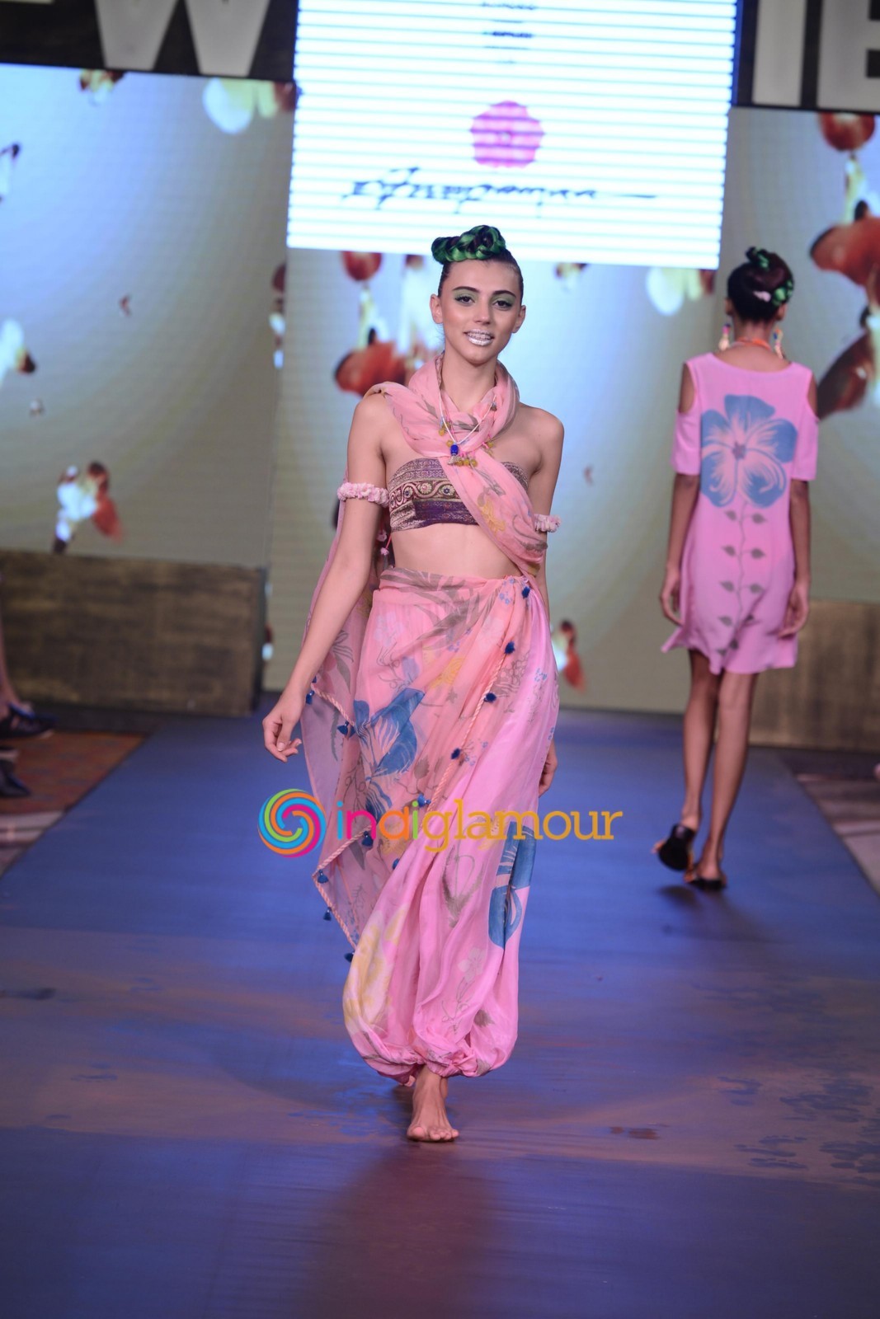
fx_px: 4765
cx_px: 440
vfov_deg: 15.8
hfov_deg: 10.6
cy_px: 660
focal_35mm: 130
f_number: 4.5
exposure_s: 1/250
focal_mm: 130
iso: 800
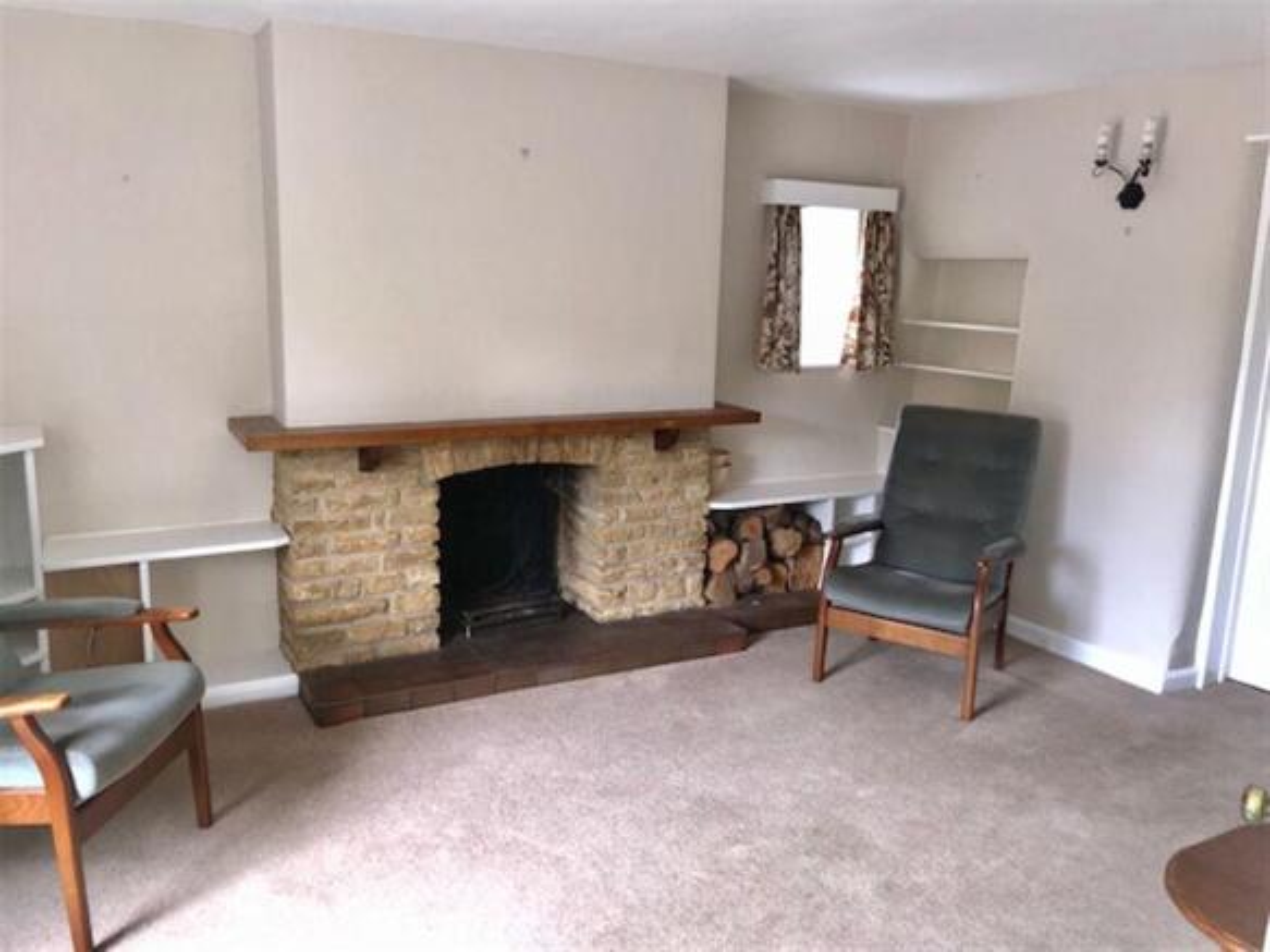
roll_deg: -1.4
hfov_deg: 63.5
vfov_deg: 49.7
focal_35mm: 28
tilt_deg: -10.7
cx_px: 635
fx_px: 1027
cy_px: 476
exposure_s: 1/48
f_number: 1.8
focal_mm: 3.99
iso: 20
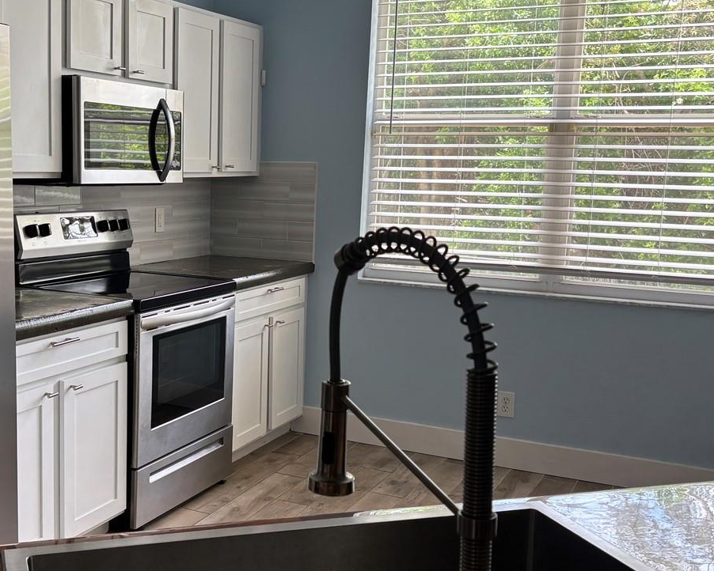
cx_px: 238
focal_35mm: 45
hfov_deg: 40.6
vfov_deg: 33.4
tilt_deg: -8.3
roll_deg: -1.1
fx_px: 951
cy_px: 296
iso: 40
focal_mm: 5.96
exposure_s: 1/120
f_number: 1.6
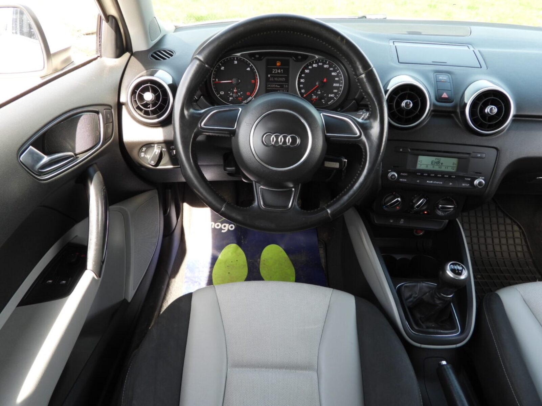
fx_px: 376
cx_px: 271
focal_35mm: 24
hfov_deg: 71.6
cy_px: 203
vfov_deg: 56.8
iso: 100
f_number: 2.8
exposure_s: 1/100
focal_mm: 4.3
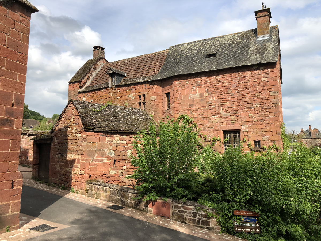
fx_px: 260
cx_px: 160
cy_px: 120
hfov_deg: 63.4
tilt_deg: +7.8
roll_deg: +1.3
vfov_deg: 49.7
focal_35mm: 28
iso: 20
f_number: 1.8
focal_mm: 4
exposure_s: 1/1779
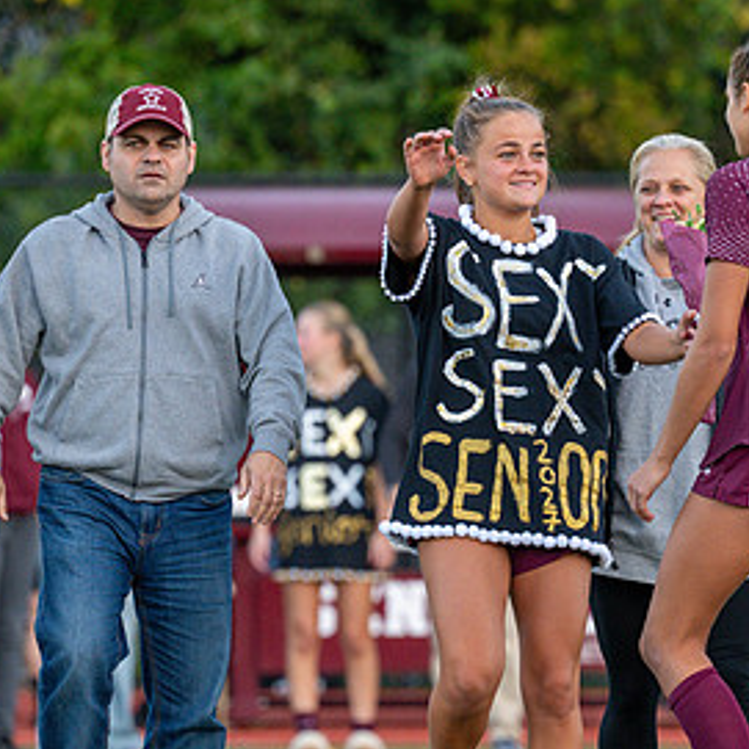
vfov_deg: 4.3
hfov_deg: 4.3
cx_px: 495
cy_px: 477
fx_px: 10061
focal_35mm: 411
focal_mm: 200
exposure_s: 1/1000
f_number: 3.5
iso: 1250
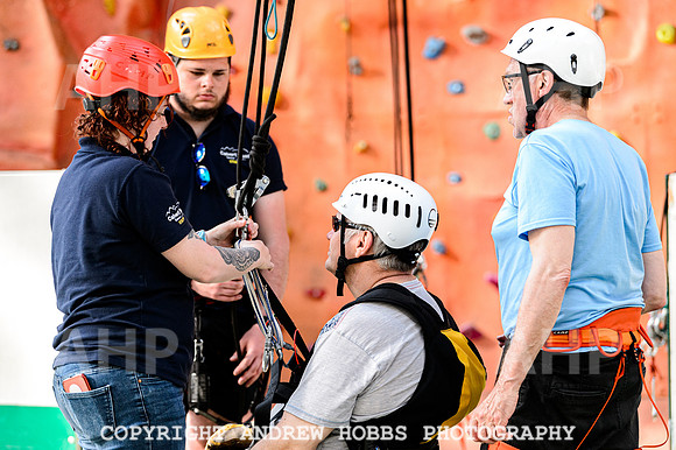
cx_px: 338
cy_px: 225
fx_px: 2533
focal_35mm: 135
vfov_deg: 10.1
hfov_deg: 15.2
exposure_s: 1/400
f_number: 3.5
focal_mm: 135
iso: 2000
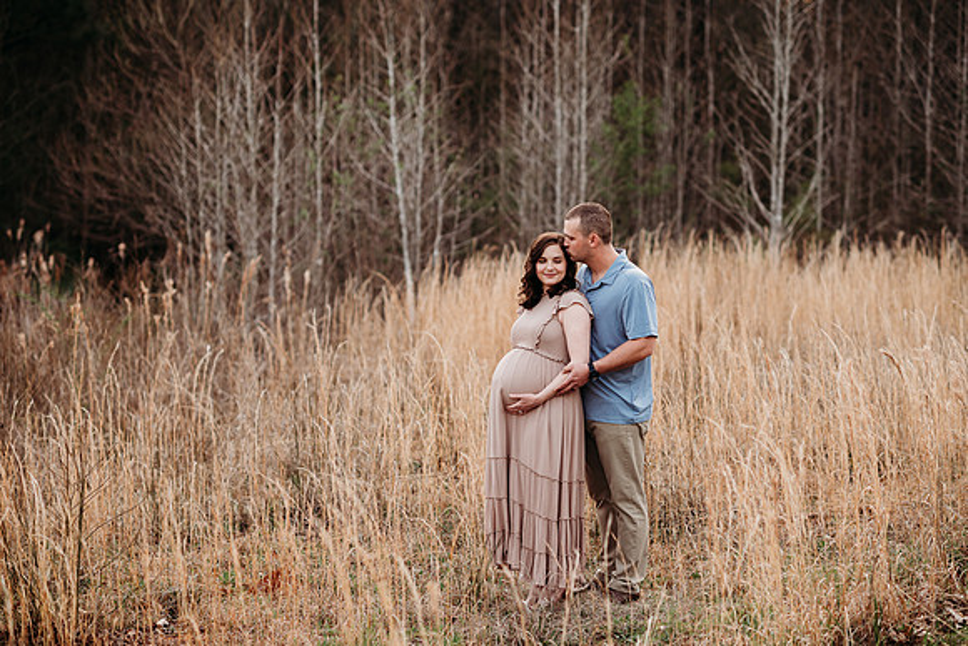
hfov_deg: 23.9
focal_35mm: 85
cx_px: 484
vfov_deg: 16.1
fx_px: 2286
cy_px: 323
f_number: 2.5
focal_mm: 85
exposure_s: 1/400
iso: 160
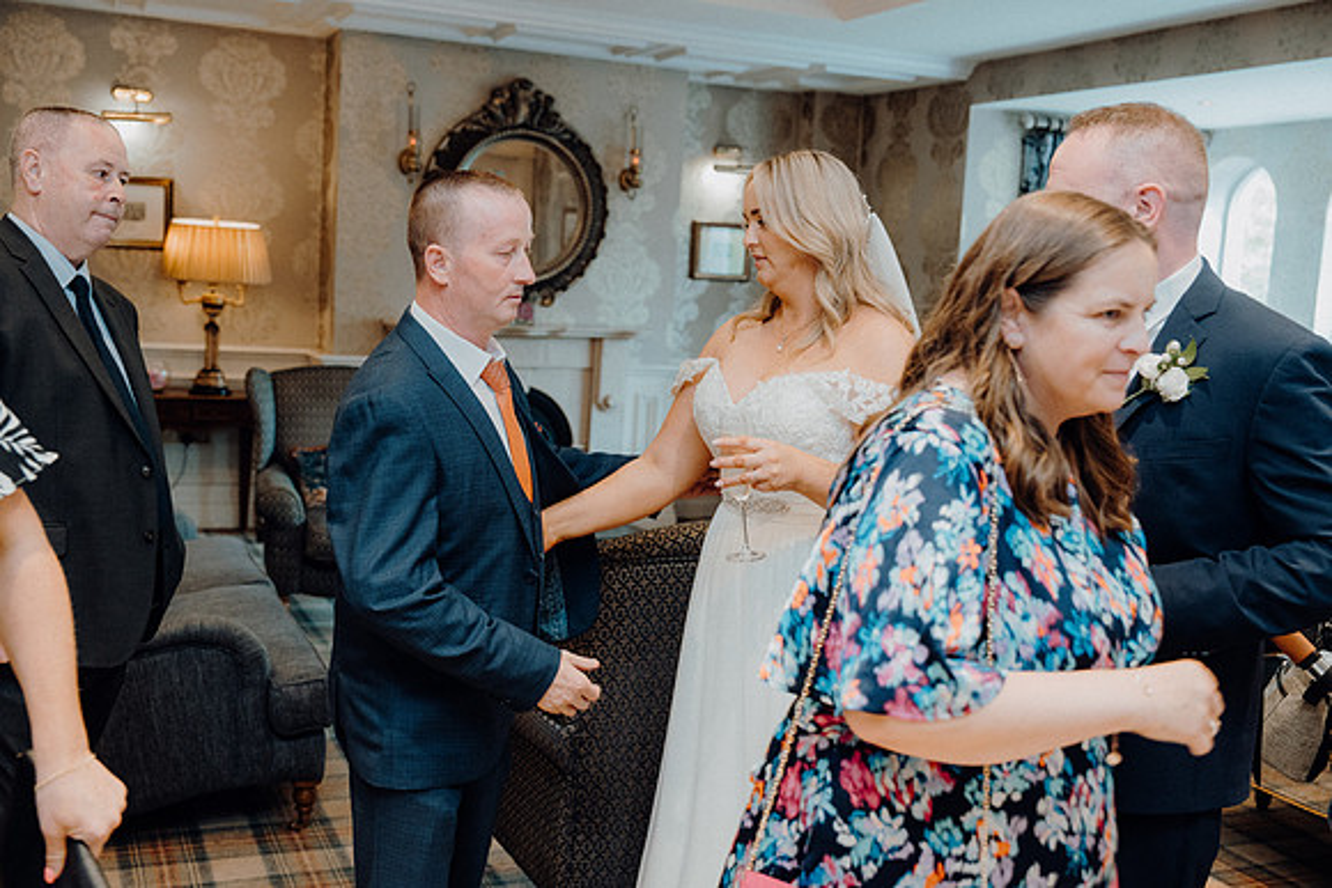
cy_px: 444
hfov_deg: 49.5
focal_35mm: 39
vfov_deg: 34.2
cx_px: 666
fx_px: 1443
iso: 2500
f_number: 3.5
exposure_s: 1/160
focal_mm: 39
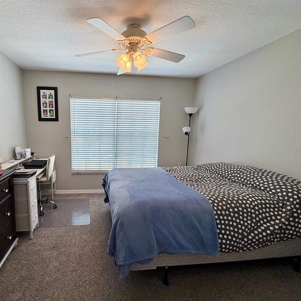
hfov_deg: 82.3
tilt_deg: -7.9
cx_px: 112
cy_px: 152
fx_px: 167
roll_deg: -0.7
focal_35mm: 17
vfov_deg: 84.0
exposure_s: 1/120
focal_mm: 2.22
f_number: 2.2
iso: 200
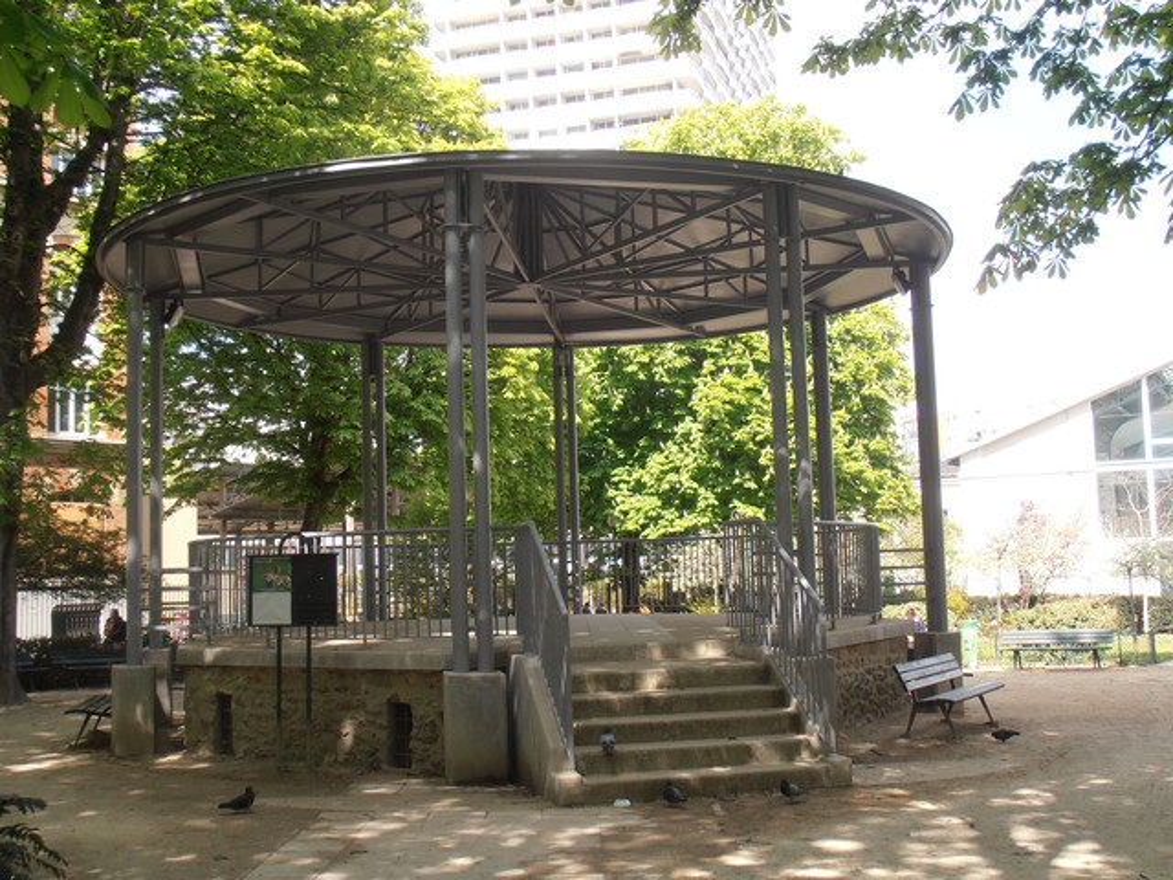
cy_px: 440
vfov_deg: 32.9
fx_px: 1491
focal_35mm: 44
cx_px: 586
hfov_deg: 42.9
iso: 80
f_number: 4.2
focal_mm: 7.87
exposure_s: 1/200
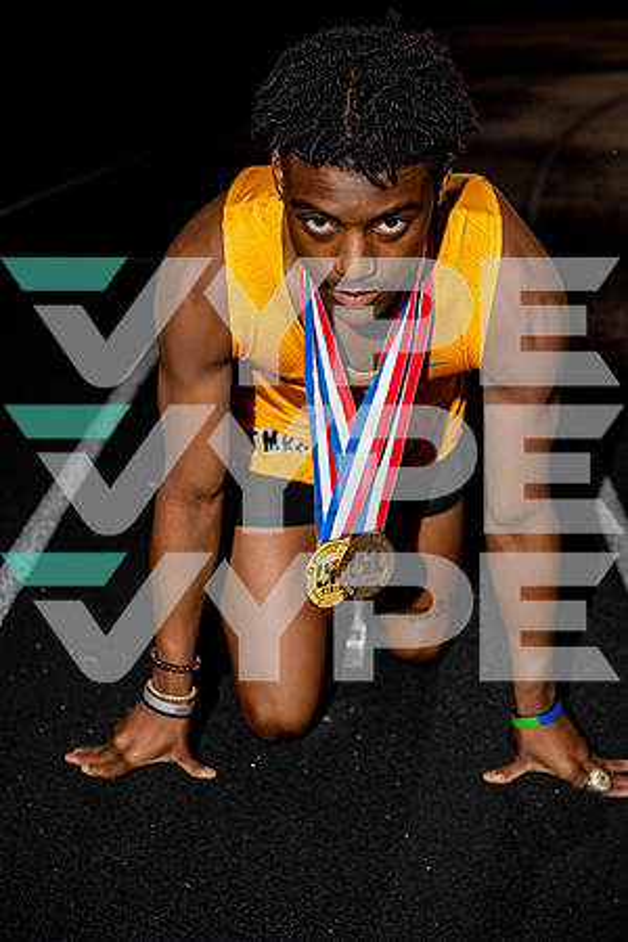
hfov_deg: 24.6
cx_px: 314
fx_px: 1439
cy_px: 471
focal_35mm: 55
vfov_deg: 36.2
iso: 250
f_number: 4.5
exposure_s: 1/200
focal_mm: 55
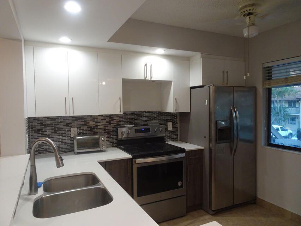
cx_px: 150
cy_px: 113
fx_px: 209
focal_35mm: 24
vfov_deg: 56.8
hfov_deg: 71.6
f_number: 3.5
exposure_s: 1/30
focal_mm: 4.1
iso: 200
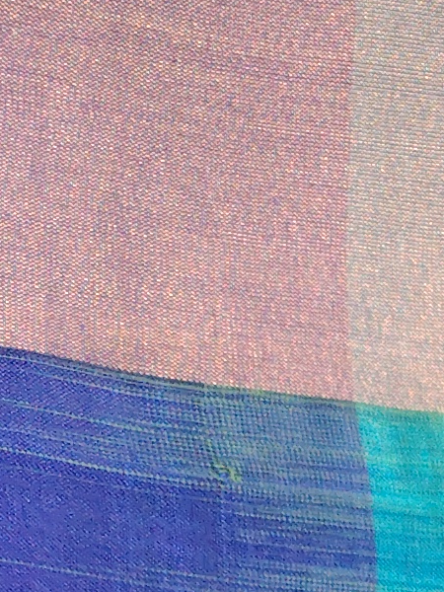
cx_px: 815
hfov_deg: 8.9
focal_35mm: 160
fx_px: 2736
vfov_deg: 9.5
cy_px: 1819
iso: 794
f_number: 1.75
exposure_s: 1/33.3
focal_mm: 5.25
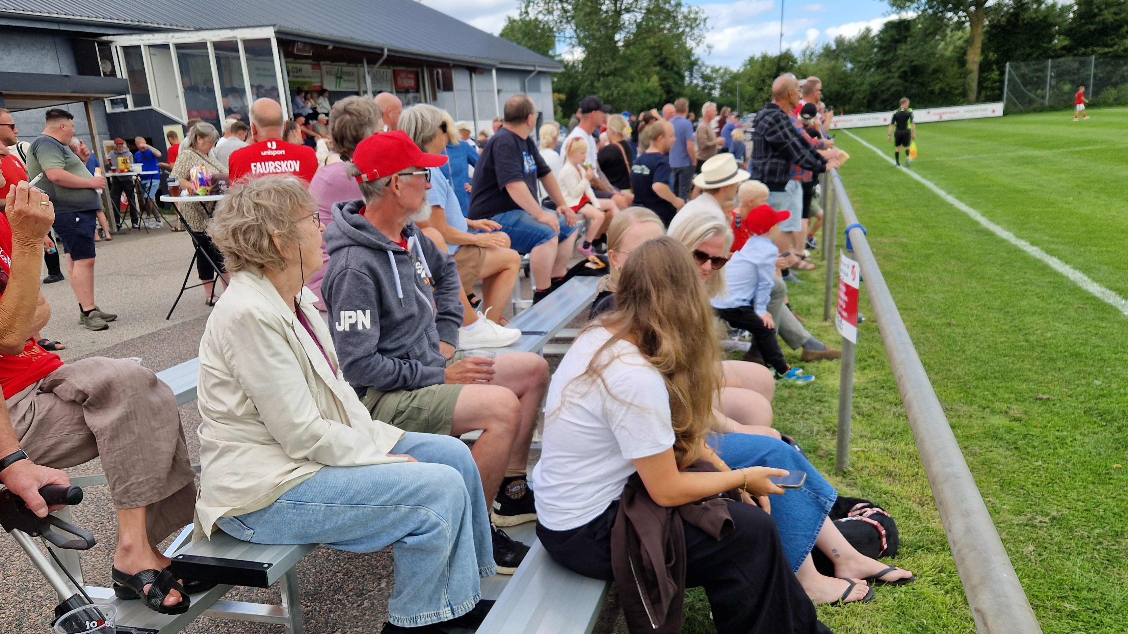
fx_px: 897
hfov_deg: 64.2
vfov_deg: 38.7
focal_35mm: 30
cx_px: 520
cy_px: 396
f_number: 1.8
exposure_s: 1/742
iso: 50
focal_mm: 5.4
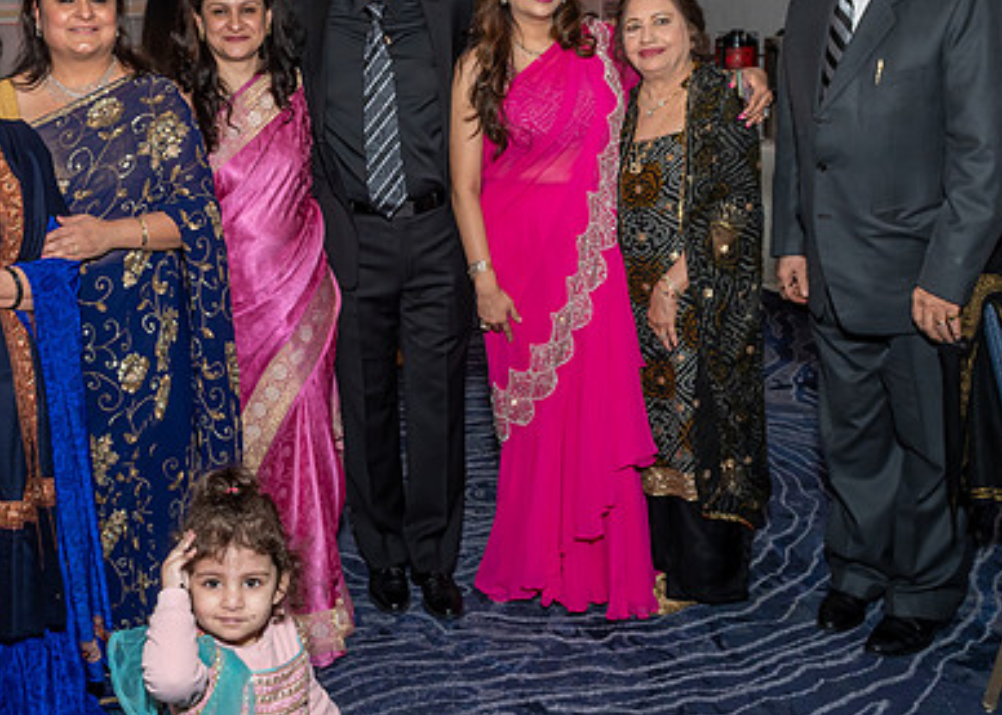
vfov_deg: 33.0
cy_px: 225
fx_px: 1195
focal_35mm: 42
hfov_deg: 45.0
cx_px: 359
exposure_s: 1/250
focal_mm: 17
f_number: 7.1
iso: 400
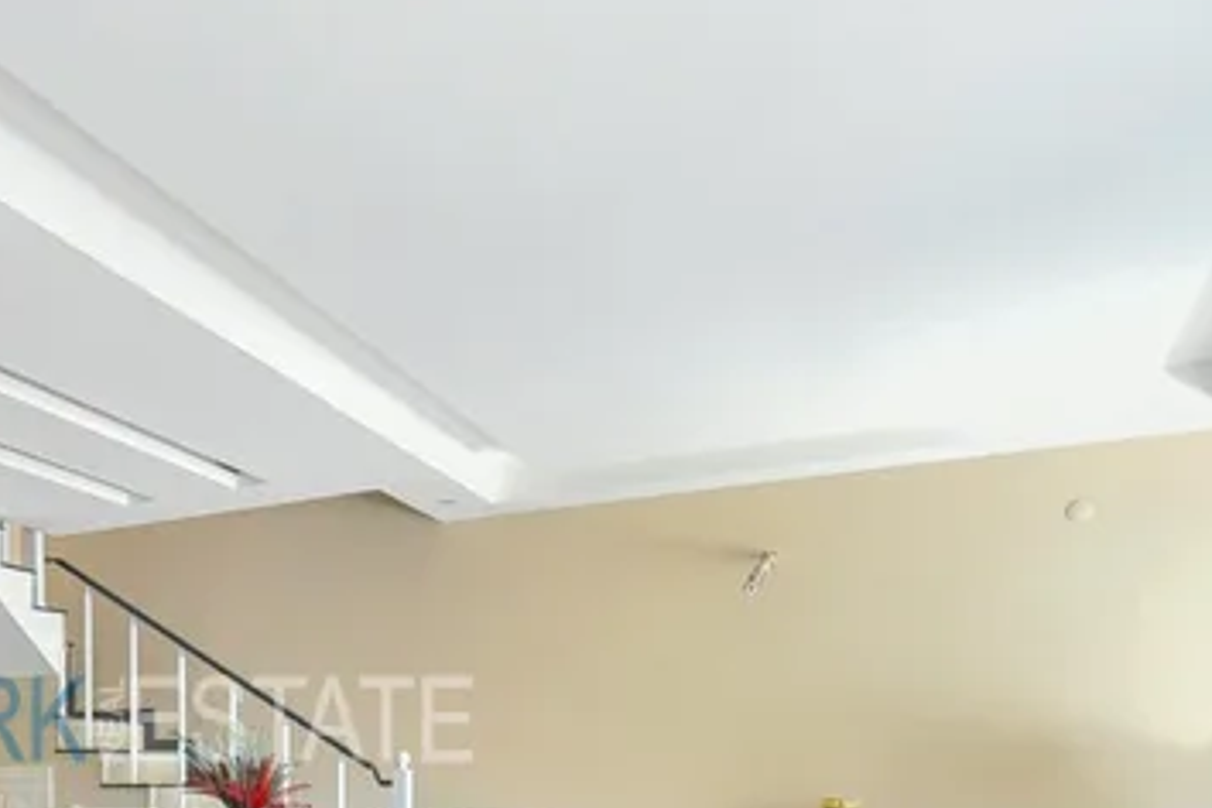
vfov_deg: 34.7
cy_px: 736
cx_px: 55
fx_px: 1212
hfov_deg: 46.3
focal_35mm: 36
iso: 900
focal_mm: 10
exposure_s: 1/60
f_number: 4
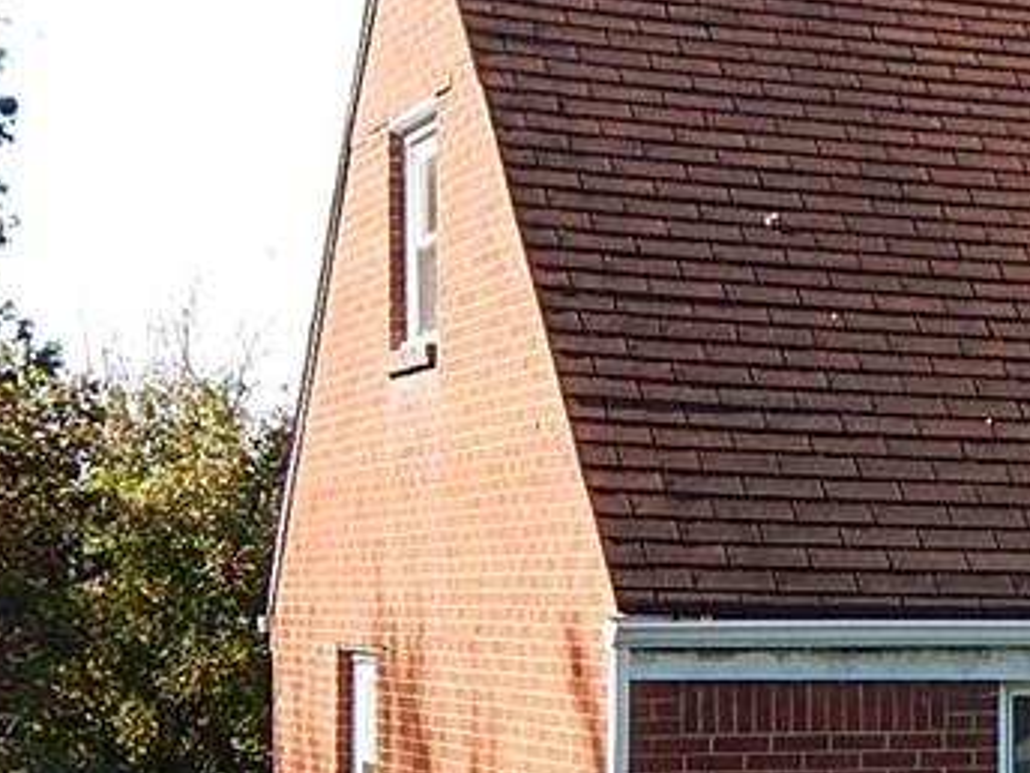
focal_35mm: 113
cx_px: 1485
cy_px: 740
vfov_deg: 13.0
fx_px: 3362
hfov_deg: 16.1
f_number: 3.4
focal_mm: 6.8
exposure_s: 1/400
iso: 125
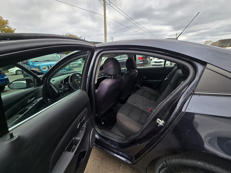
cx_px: 116
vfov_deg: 89.9
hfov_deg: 106.2
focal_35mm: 13
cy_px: 86
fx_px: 87
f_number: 2.2
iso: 50
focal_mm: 2.2
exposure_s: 1/494
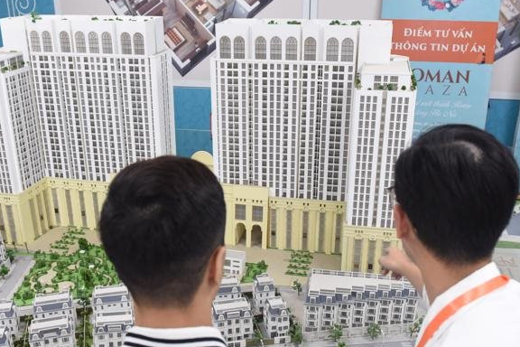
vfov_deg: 33.2
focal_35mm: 40
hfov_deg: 48.4
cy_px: 220
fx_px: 578
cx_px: 238
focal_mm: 24
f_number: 4.5
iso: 2000
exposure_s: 1/160
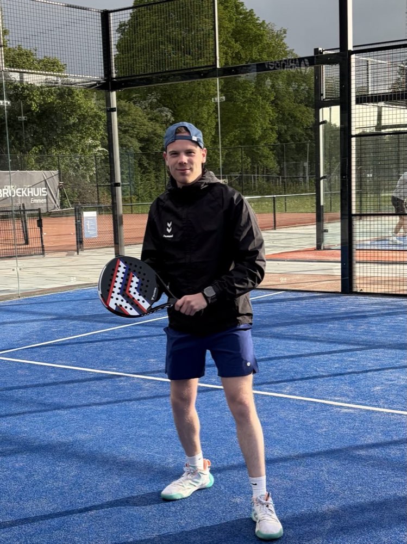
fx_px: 408
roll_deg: +2.3
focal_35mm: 26
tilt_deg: -9.2
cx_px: 204
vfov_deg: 67.3
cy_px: 272
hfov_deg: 53.0
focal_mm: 5.96
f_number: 1.6
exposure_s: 1/1117
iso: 50
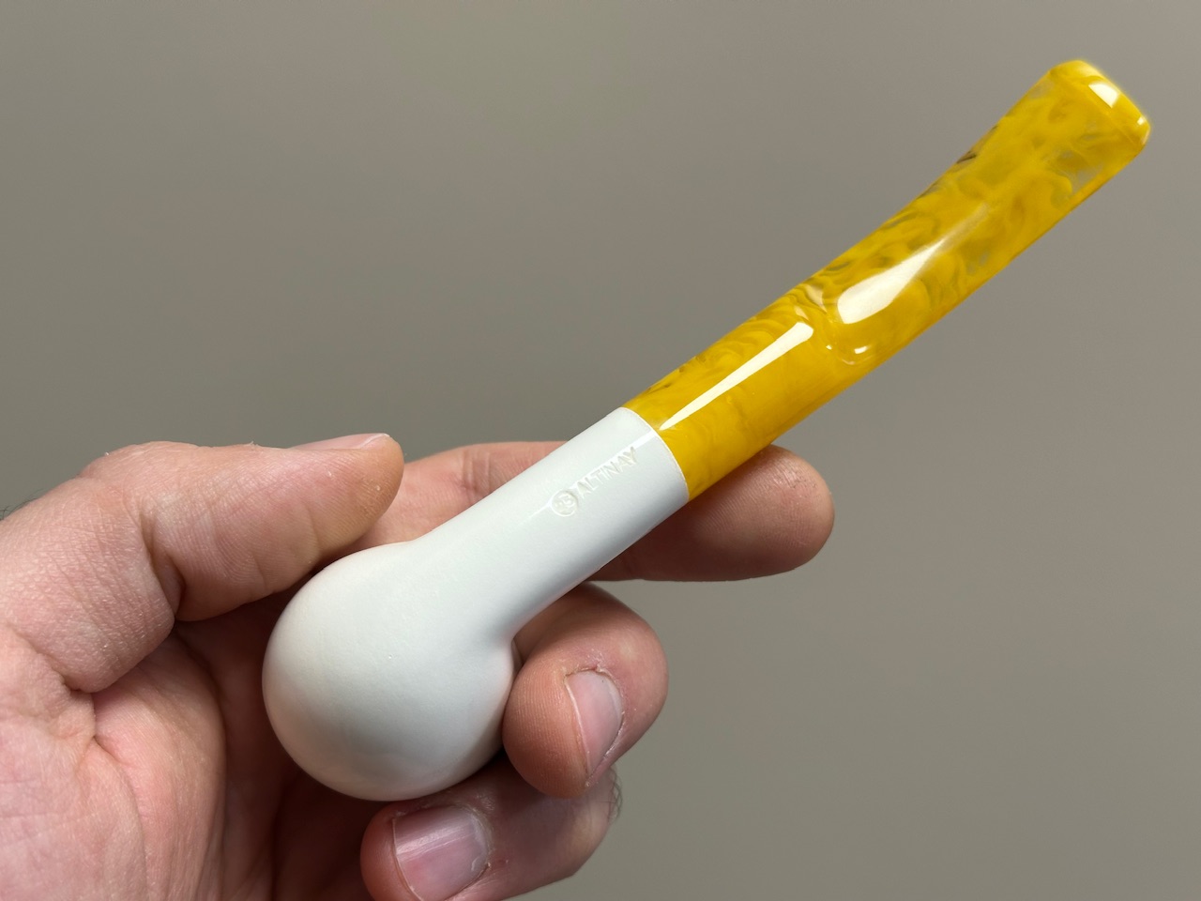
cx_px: 600
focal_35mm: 48
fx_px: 1665
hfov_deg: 39.7
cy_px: 450
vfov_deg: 30.3
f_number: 1.78
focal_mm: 6.86
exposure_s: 1/121
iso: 80
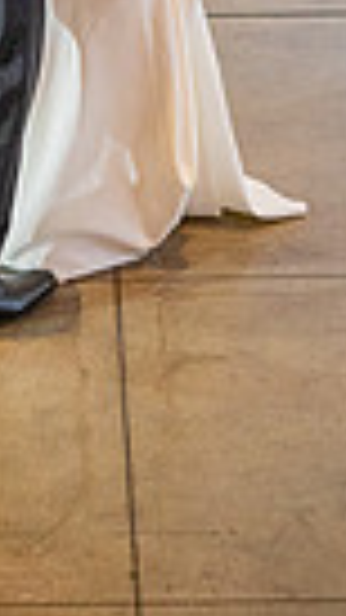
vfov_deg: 5.4
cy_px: -301
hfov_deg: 3.1
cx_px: -22
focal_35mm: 397
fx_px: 6479
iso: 3200
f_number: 4
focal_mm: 115
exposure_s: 1/200
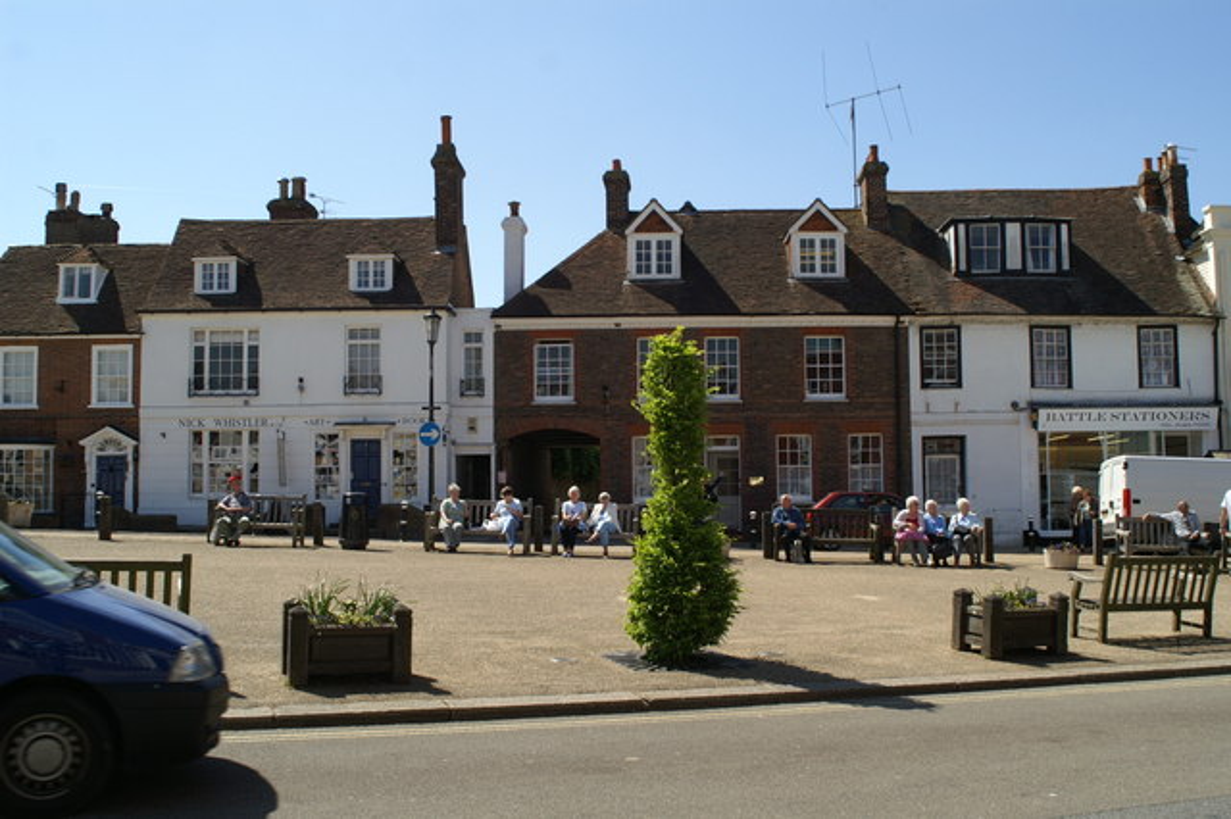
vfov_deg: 36.8
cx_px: 616
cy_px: 410
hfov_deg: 53.2
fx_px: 1230
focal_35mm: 36
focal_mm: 24
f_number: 7.1
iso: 100
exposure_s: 1/200
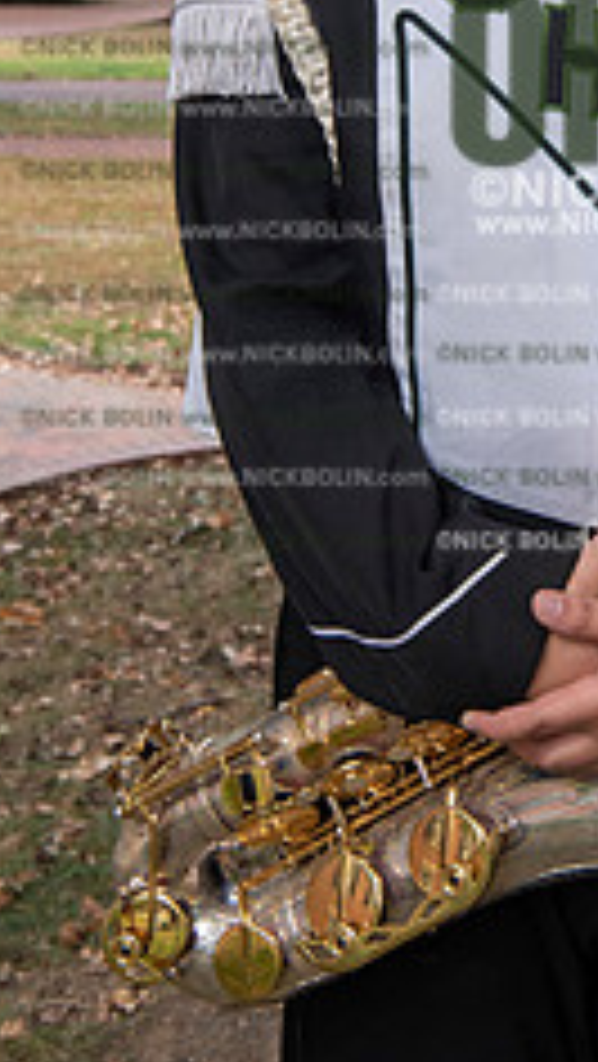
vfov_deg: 23.5
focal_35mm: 88
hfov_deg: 13.5
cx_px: 638
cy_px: 108
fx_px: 2477
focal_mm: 44
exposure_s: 1/100
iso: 500
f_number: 8
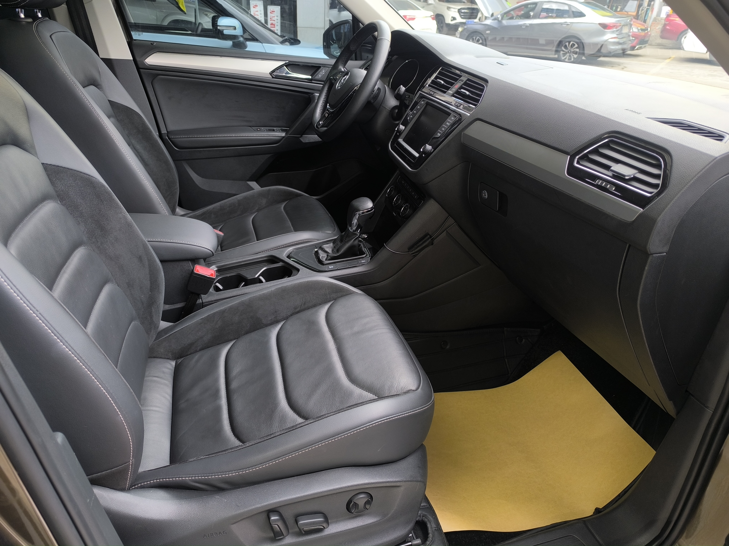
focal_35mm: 23
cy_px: 273
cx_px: 364
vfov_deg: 58.9
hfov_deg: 73.9
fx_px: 484
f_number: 1.65
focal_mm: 6.14
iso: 400
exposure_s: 1/100
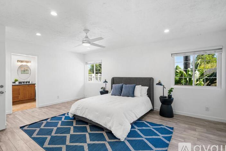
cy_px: 75
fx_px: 107
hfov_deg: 93.2
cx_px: 110
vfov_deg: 70.5
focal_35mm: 17
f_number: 11
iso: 125
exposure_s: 2.5
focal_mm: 16
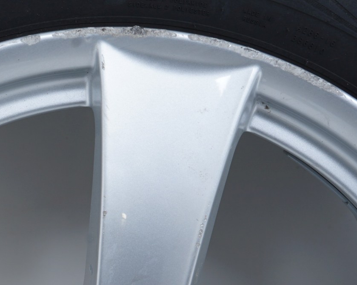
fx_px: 771
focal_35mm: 73
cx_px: 137
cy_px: 183
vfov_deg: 20.9
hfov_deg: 26.0
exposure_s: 1/100
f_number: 7.1
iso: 250
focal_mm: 34
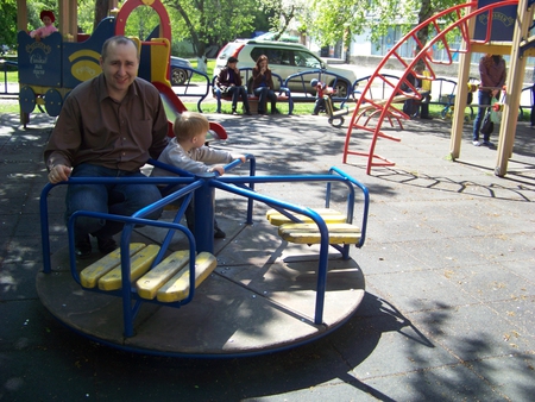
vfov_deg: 39.7
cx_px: 268
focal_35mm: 36
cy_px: 201
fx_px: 557
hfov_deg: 51.3
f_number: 2.8
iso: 67
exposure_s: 1/250
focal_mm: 5.85
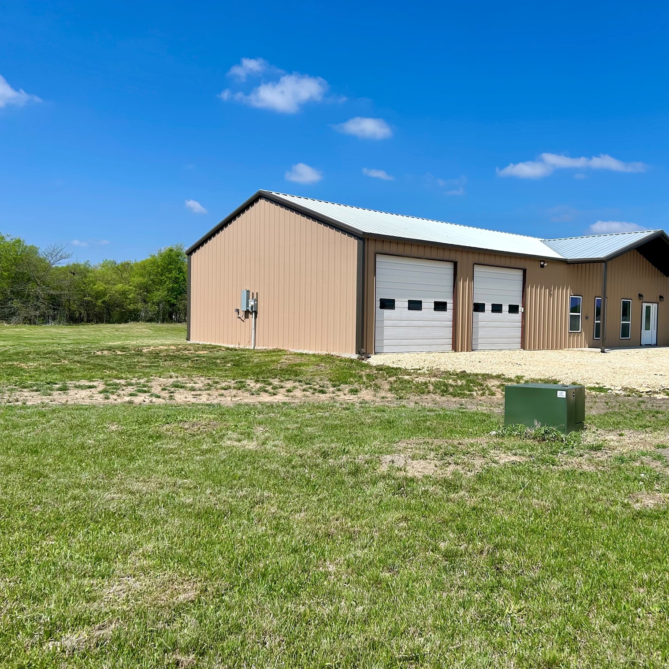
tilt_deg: -2.3
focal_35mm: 31
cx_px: 431
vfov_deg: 52.5
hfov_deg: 51.8
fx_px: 678
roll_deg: -1.7
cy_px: 336
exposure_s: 1/6579
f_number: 1.5
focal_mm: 5.7
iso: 50
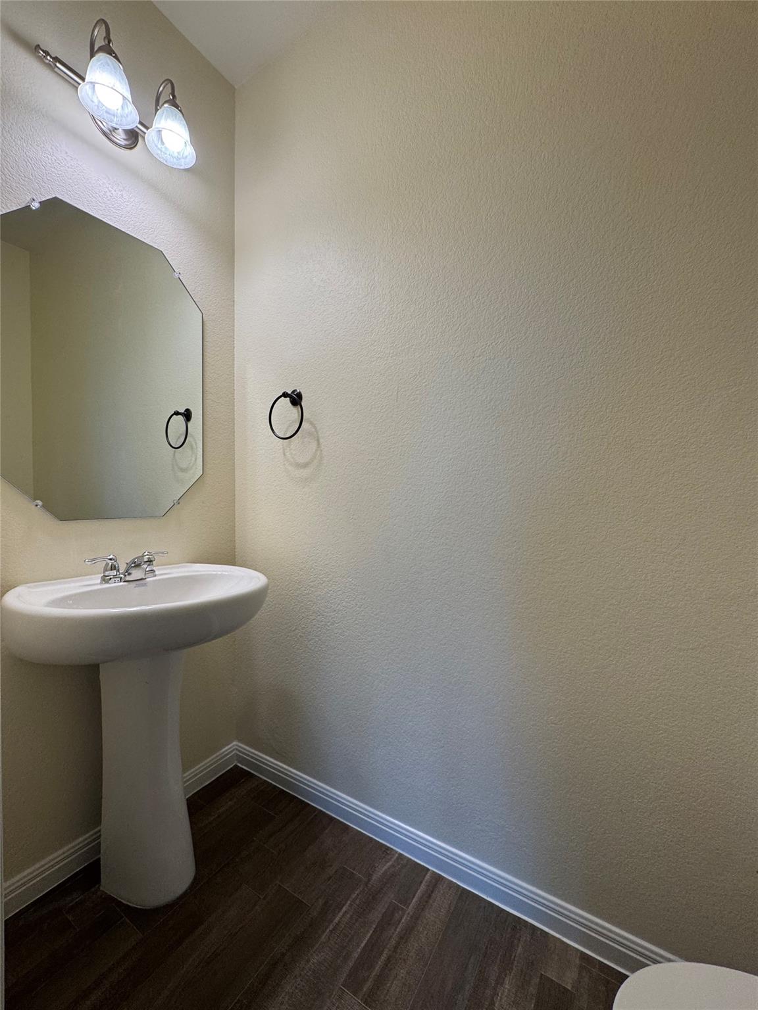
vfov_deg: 102.1
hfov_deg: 85.7
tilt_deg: -1.2
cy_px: 505
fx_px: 409
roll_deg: +0.5
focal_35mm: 14
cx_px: 379
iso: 125
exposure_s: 1/120
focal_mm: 2.22
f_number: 2.2
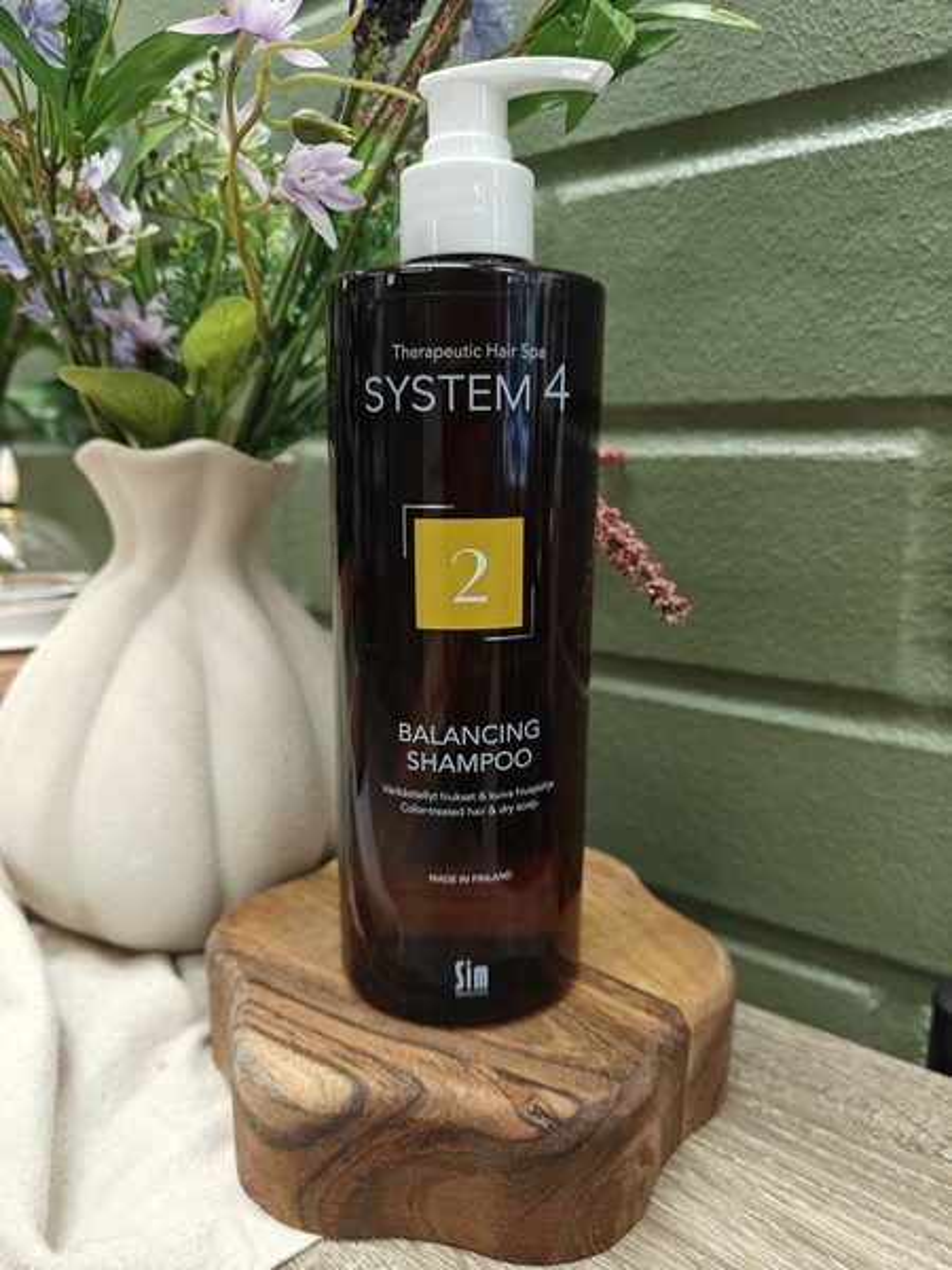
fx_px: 880
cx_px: 476
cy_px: 635
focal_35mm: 24
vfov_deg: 71.6
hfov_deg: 56.8
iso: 125
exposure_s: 1/100
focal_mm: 5.59
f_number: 1.8
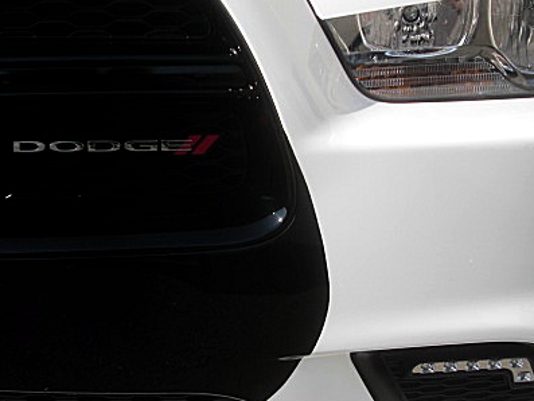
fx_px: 895
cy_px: 217
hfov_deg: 33.2
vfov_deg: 25.2
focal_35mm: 58
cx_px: 231
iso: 50
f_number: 2.8
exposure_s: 1/1000
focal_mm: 6.3
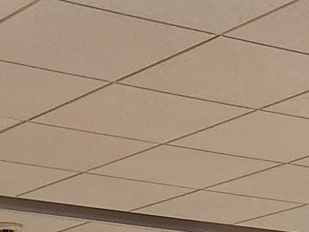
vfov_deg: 7.7
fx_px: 1561
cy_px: 624
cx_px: 151
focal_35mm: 175
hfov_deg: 11.3
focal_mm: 5.4
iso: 640
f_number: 1.8
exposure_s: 1/120
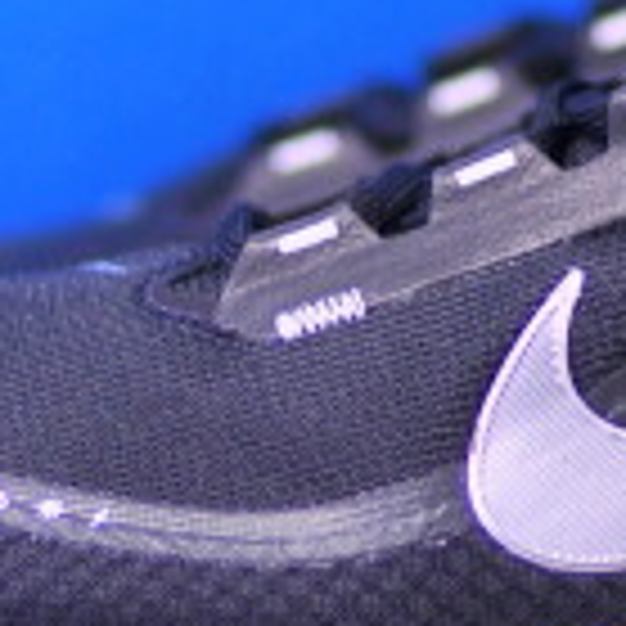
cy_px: 74
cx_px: 752
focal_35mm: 366
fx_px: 7488
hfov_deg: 4.8
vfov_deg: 4.8
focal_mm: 50
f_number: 2
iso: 250
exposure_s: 1/320
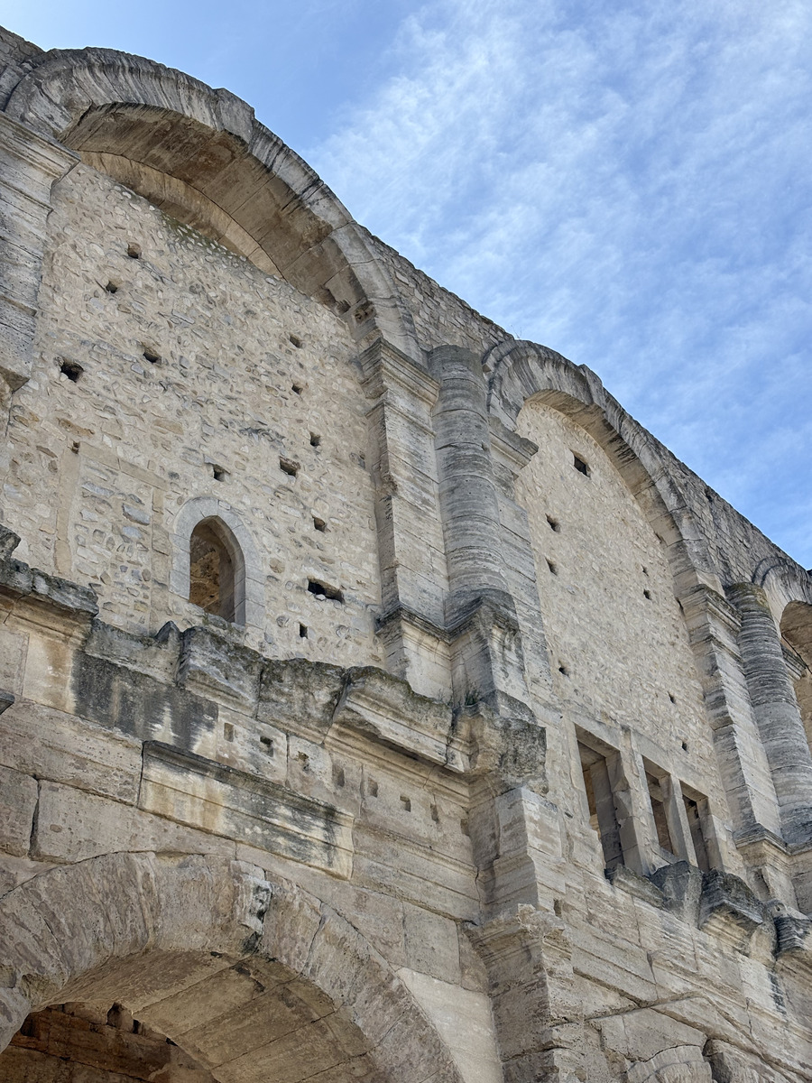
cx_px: 406
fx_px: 1626
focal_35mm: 52
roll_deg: +5.2
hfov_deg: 28.0
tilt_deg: +38.8
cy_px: 542
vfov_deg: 36.8
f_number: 1.6
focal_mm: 5.96
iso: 32
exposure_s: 1/2364
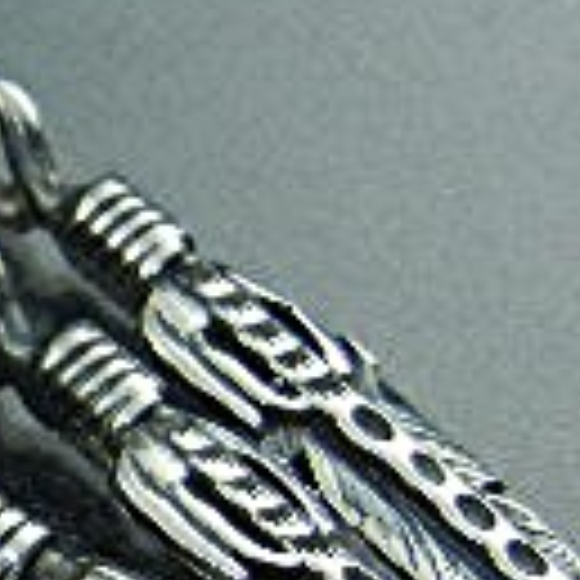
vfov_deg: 8.9
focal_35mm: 197
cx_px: -571
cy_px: 405
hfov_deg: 8.4
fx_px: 3734
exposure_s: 1/30
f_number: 3.8
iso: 200
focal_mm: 8.1
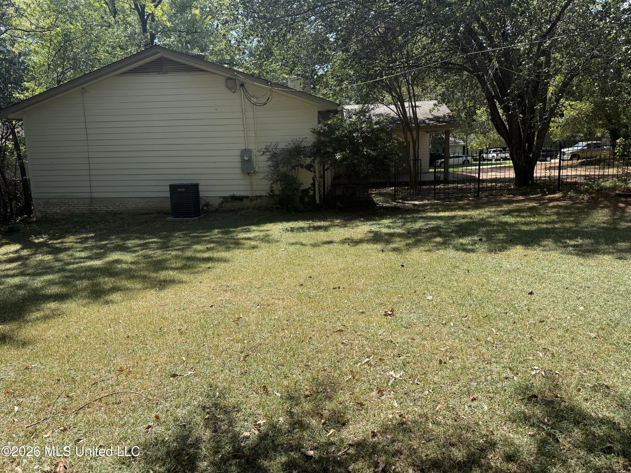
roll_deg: +2.6
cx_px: 316
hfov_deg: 71.6
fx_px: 437
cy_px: 236
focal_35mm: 24
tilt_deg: -8.9
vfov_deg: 56.8
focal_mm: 6.76
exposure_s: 1/1770
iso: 80
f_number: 1.78
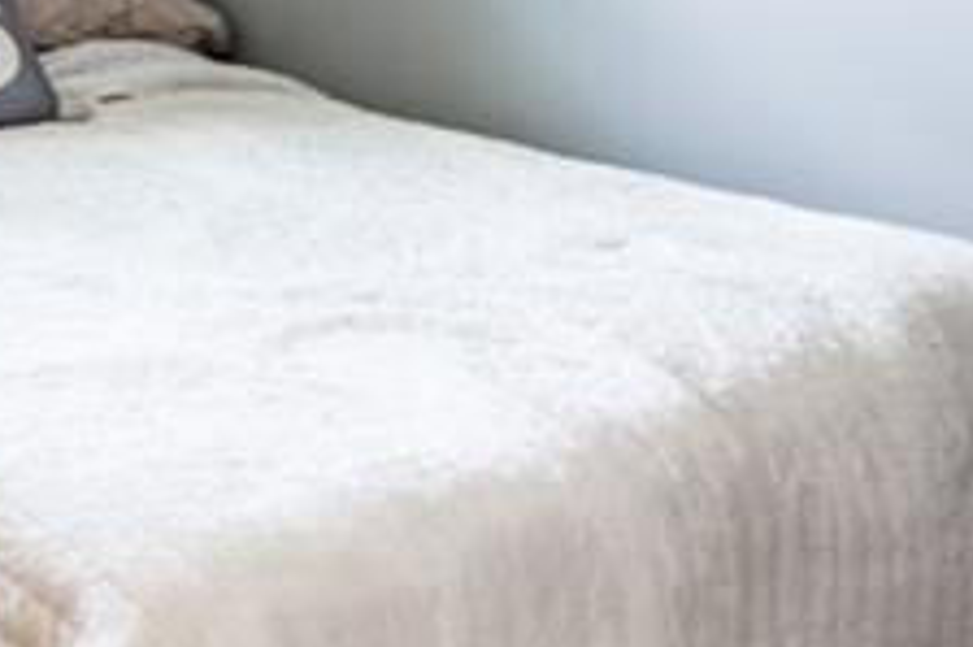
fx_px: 1728
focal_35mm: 64
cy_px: -226
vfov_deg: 19.4
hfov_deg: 28.8
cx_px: -65
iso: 400
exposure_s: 1/3
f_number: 10
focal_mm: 14
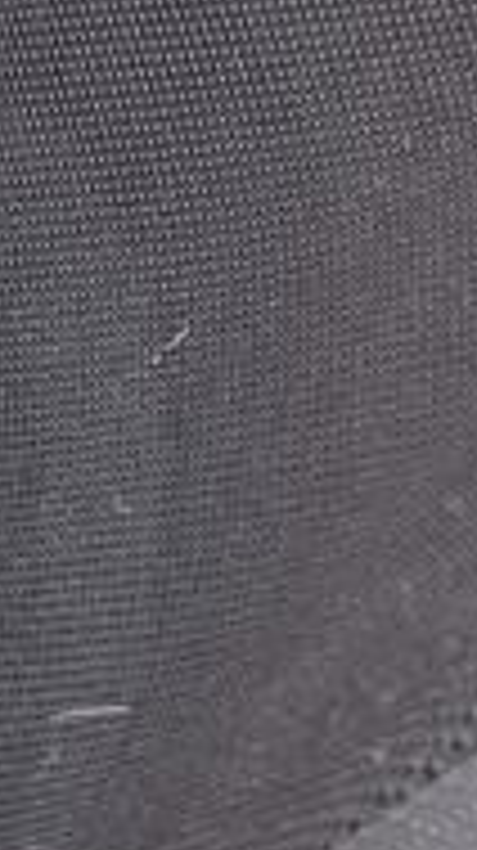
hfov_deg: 5.9
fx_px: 3831
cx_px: -1512
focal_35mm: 170
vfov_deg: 12.1
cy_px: -378
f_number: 1.7
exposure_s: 1/180
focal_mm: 6.3
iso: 200
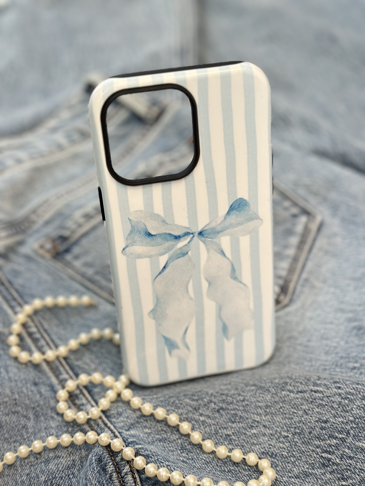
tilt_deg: -46.6
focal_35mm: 48
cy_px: 243
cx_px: 182
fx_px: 675
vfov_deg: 39.7
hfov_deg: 30.3
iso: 320
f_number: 1.78
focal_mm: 6.86
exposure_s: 1/40
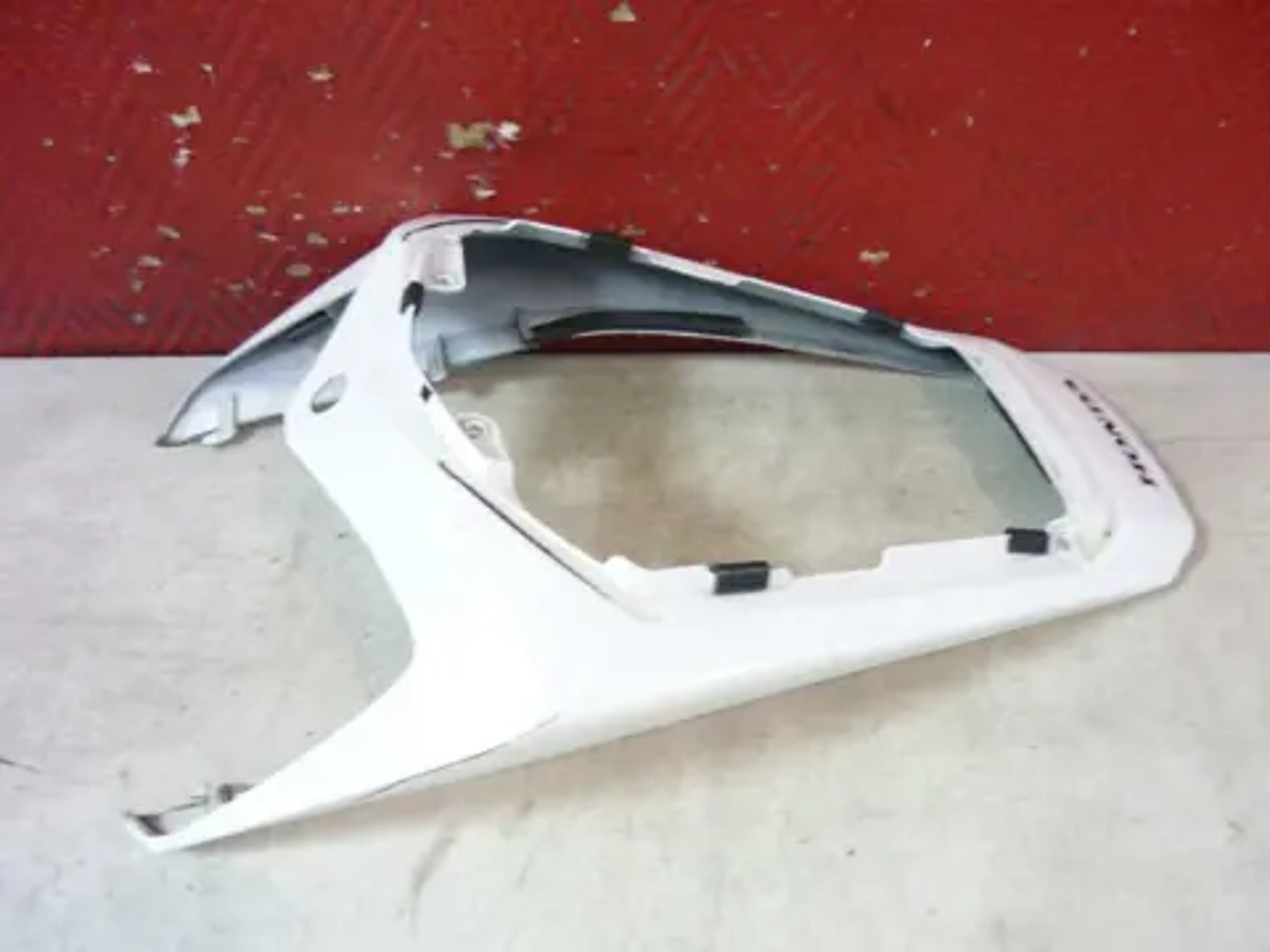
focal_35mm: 33
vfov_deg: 42.9
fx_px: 1211
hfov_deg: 55.4
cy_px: 476
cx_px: 635
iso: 400
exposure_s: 1/8
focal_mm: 5.5
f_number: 2.8
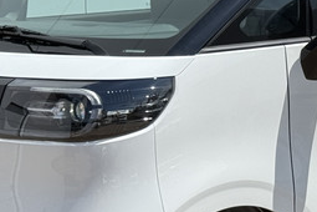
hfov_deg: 11.6
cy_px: 109
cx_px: 311
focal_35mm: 176
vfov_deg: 7.8
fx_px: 1550
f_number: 1.78
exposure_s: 1/6024
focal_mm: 6.76
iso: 64
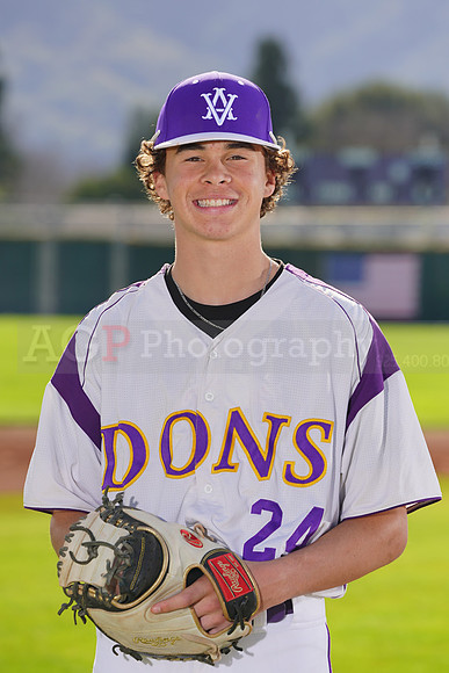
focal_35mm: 244
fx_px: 4562
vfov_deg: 8.4
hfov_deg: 5.6
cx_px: 224
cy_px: 336
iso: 100
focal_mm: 244
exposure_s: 1/250
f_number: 8
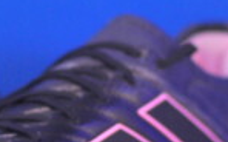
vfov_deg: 3.2
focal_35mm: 413
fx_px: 2562
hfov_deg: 5.1
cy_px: 47
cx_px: -82
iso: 250
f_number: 2.5
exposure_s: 1/320
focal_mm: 50
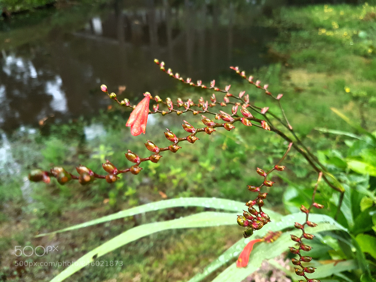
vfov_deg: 53.1
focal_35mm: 26
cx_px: 188
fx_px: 282
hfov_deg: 67.3
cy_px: 141
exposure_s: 1/60
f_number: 1.7
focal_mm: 4.2
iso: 125
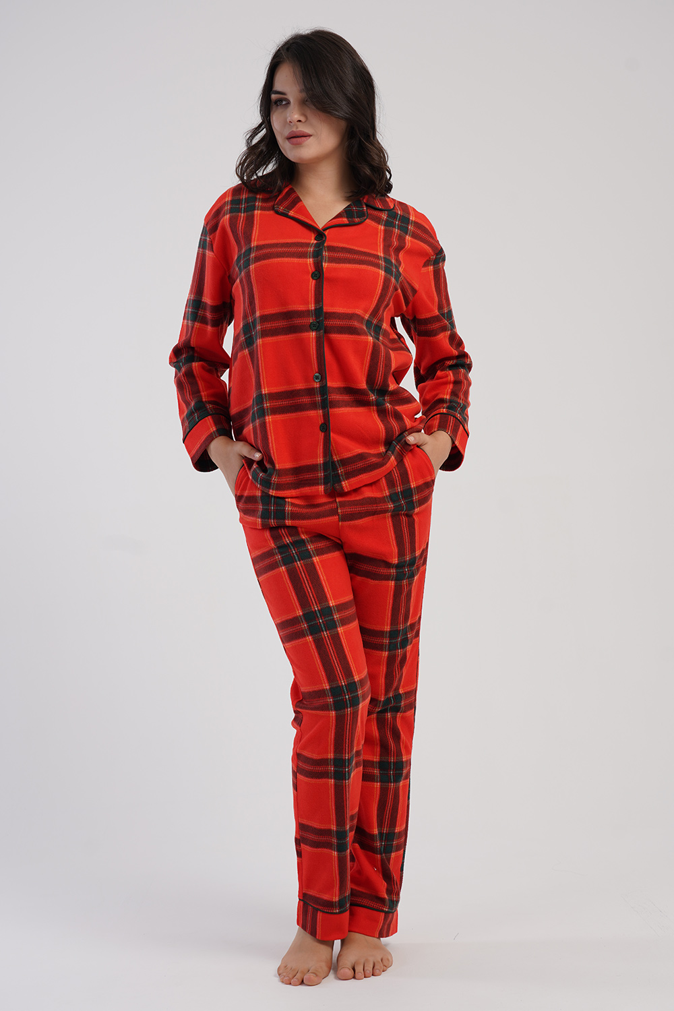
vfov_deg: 38.9
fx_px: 1432
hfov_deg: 26.5
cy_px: 506
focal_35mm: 51
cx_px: 337
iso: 100
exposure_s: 1/125
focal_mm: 51
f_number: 6.3
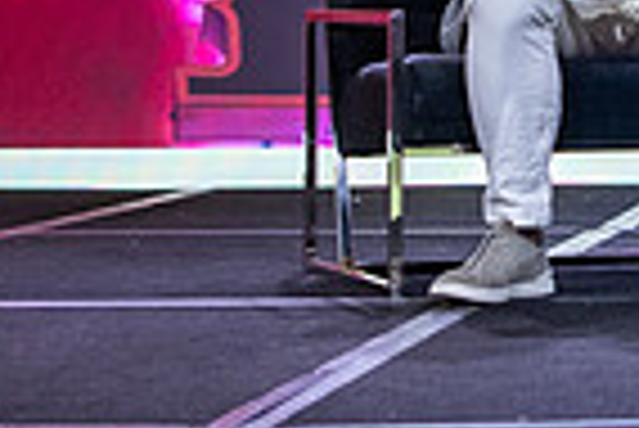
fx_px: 3998
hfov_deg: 8.6
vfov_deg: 6.0
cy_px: -385
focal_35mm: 225
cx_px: 1278
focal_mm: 55
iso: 640
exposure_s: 1/125
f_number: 2.8
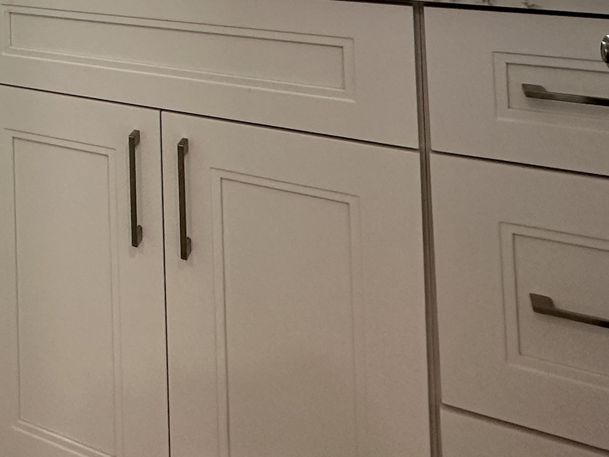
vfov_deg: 25.6
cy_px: -184
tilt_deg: +2.0
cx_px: -87
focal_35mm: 46
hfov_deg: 34.6
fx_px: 809
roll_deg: +1.2
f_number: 2.2
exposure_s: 1/109
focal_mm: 2.22
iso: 125
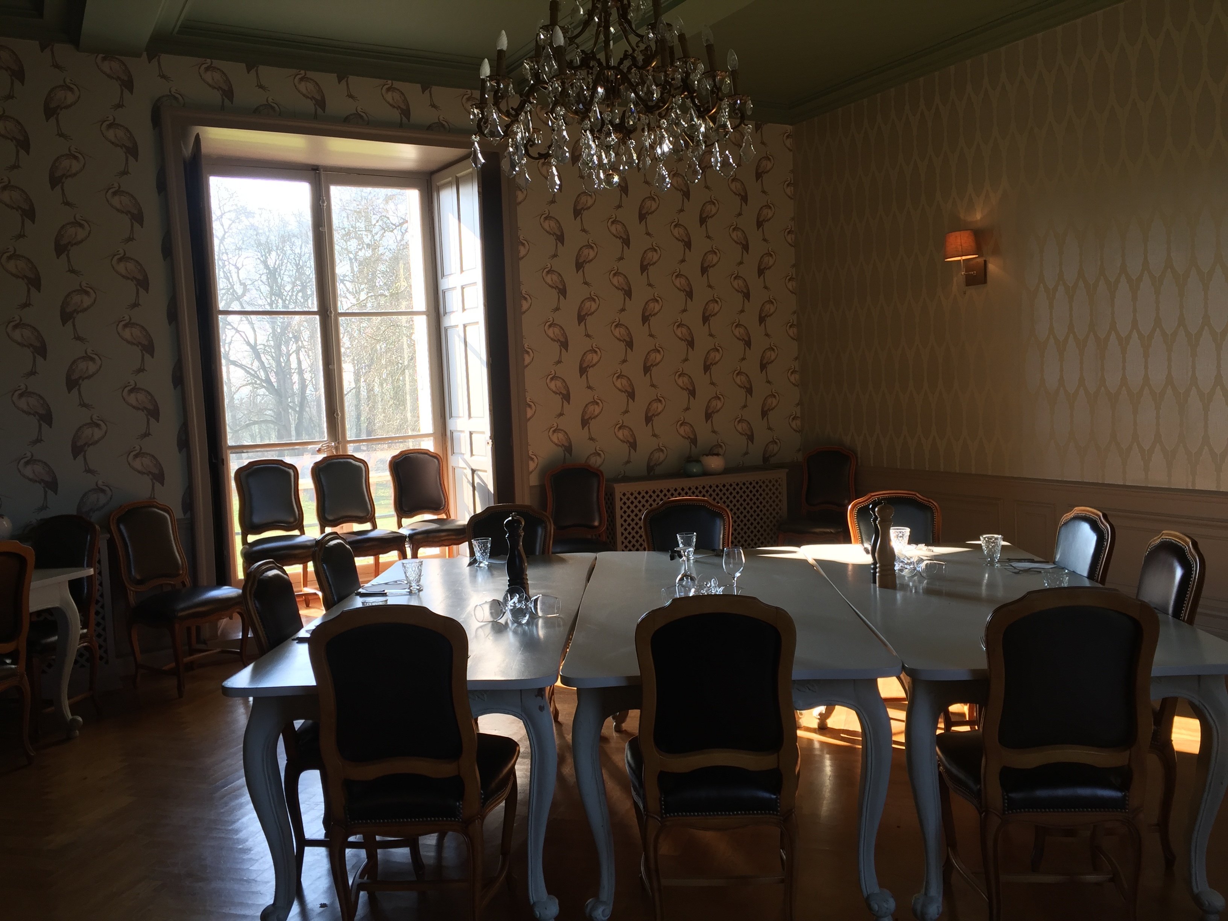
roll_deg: +2.4
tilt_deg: -3.3
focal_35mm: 29
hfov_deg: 61.7
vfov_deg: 48.2
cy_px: 460
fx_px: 1029
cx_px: 614
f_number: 2.2
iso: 32
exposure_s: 1/100
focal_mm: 4.15
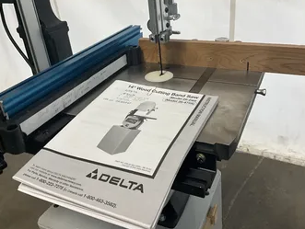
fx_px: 309
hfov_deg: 52.6
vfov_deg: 40.6
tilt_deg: -27.4
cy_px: 96
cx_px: 147
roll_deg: +6.0
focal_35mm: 35
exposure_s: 1/60
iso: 200
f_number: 1.8
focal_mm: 3
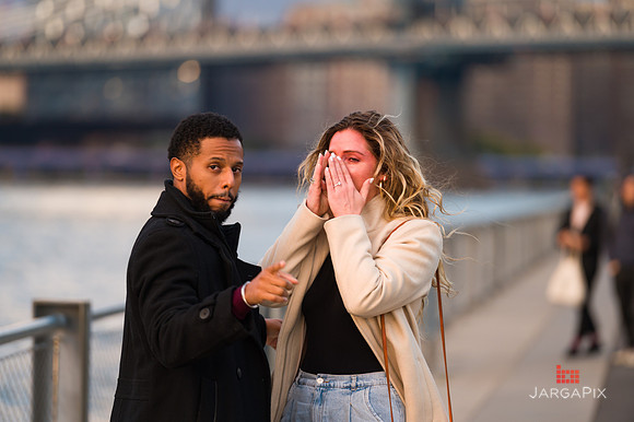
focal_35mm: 200
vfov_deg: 6.9
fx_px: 3520
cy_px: 211
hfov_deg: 10.3
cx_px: 317
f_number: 3.2
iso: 200
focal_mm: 200
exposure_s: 1/320
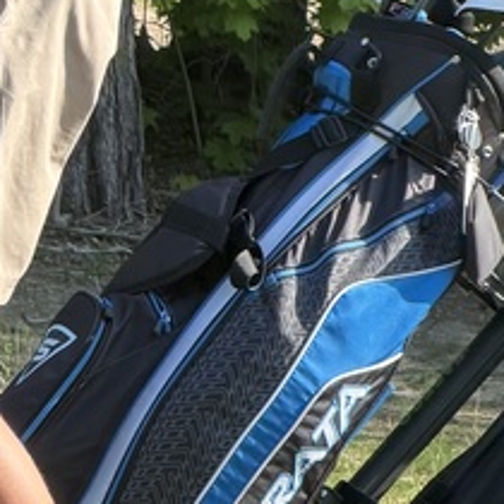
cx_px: -326
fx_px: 7100
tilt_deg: +0.2
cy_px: -31
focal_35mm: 431
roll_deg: -1.5
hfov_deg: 4.0
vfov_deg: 4.1
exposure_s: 1/245
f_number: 2.8
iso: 50
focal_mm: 16.89
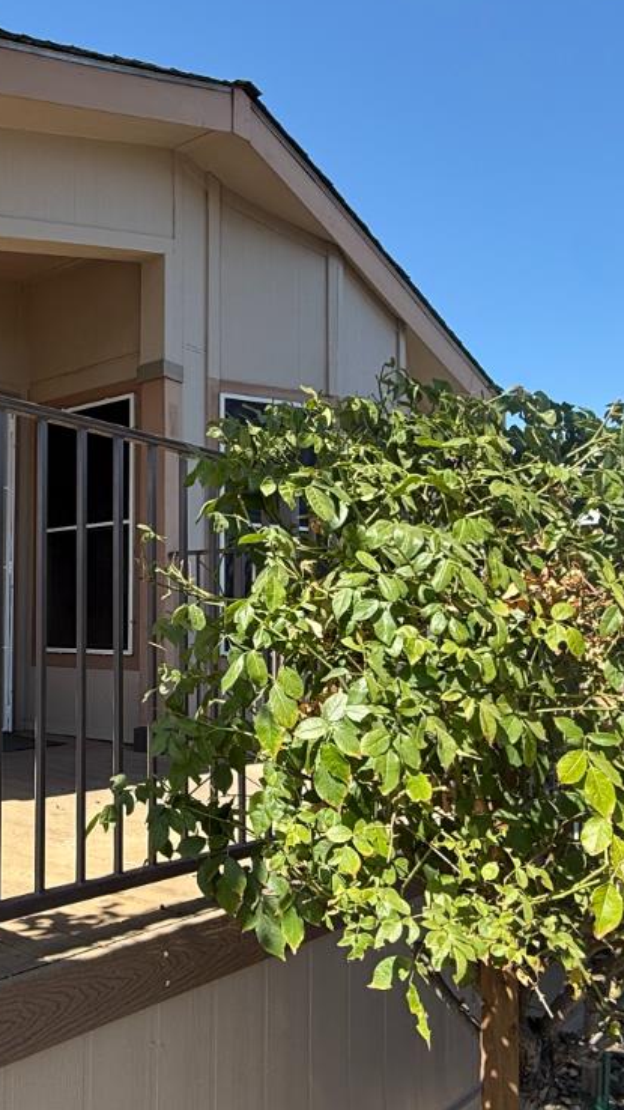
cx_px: 23
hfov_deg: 34.8
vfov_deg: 62.6
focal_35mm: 31
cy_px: 586
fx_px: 912
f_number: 2.2
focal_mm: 2.22
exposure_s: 1/602
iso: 50
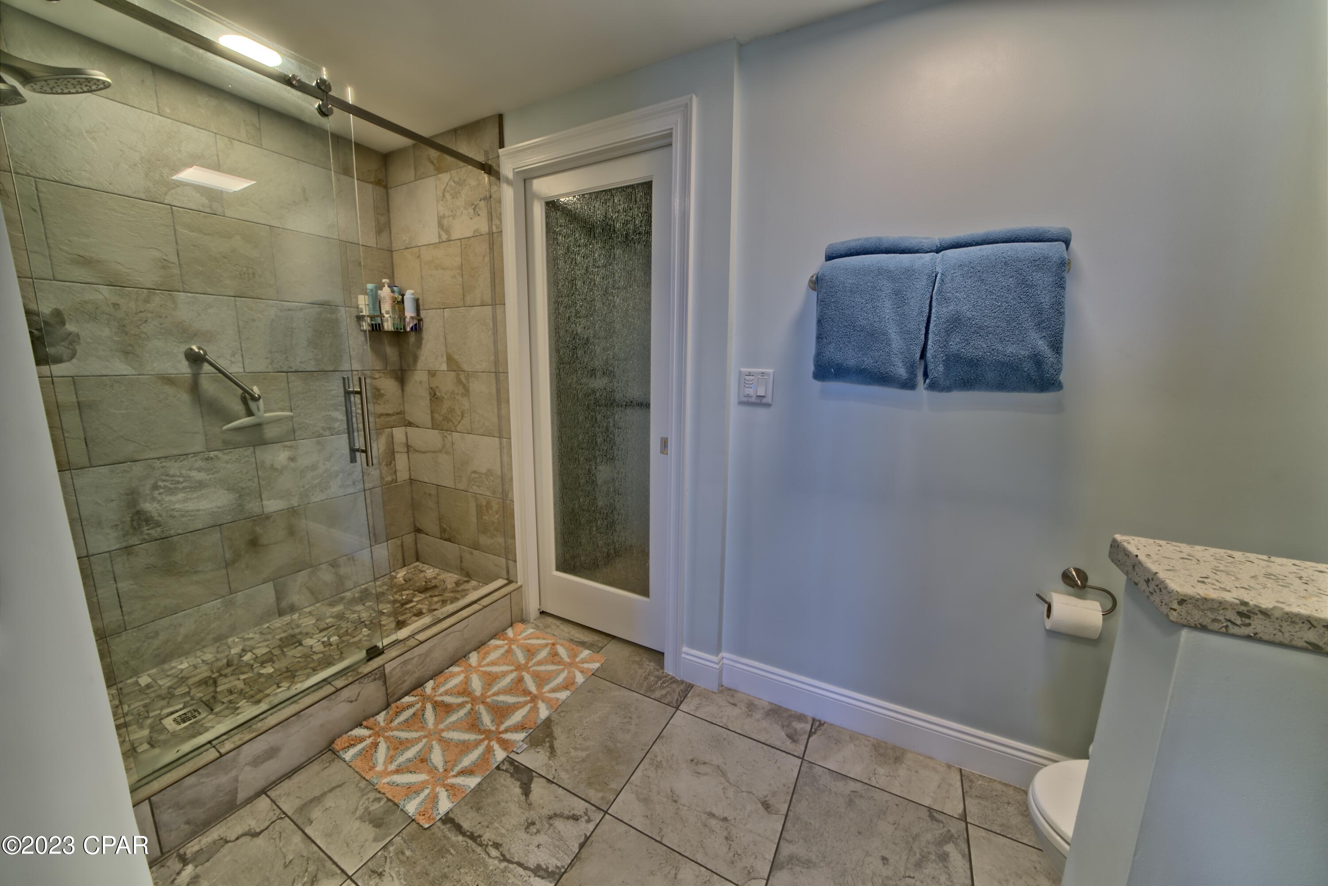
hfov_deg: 112.6
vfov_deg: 90.0
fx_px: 443
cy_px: 443
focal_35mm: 12
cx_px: 664
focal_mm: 12
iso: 200
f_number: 19
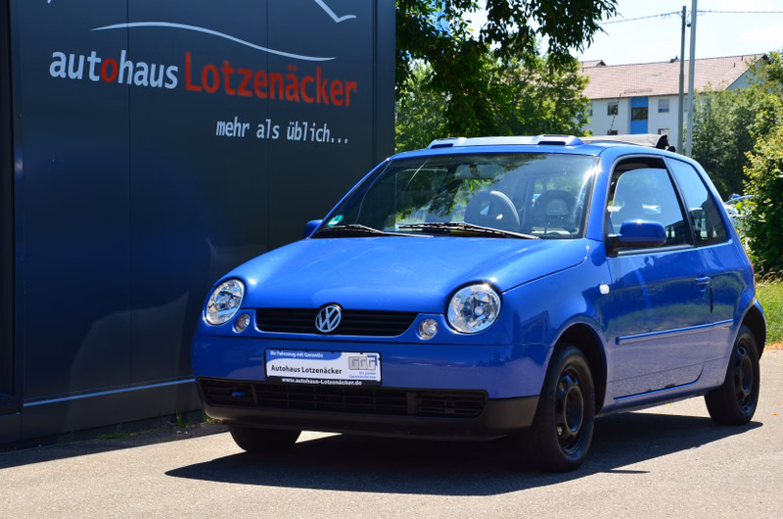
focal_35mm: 78
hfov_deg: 26.0
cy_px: 260
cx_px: 392
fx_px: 1693
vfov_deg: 17.4
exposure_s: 1/125
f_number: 11
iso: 180
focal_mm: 52
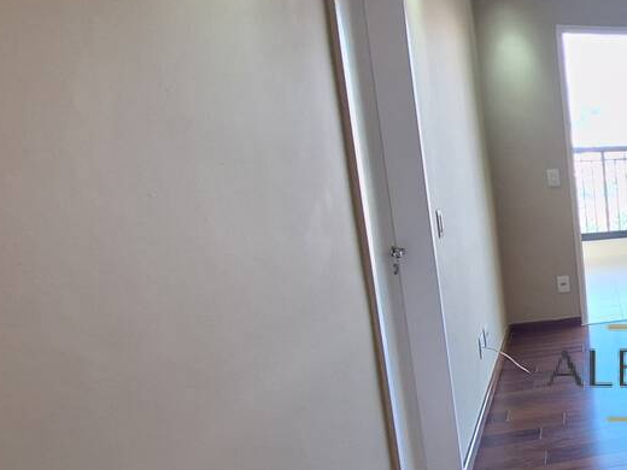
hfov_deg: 34.5
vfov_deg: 39.7
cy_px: 231
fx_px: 652
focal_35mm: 36
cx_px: 832
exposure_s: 1/40
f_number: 2.2
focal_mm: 1.74
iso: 64
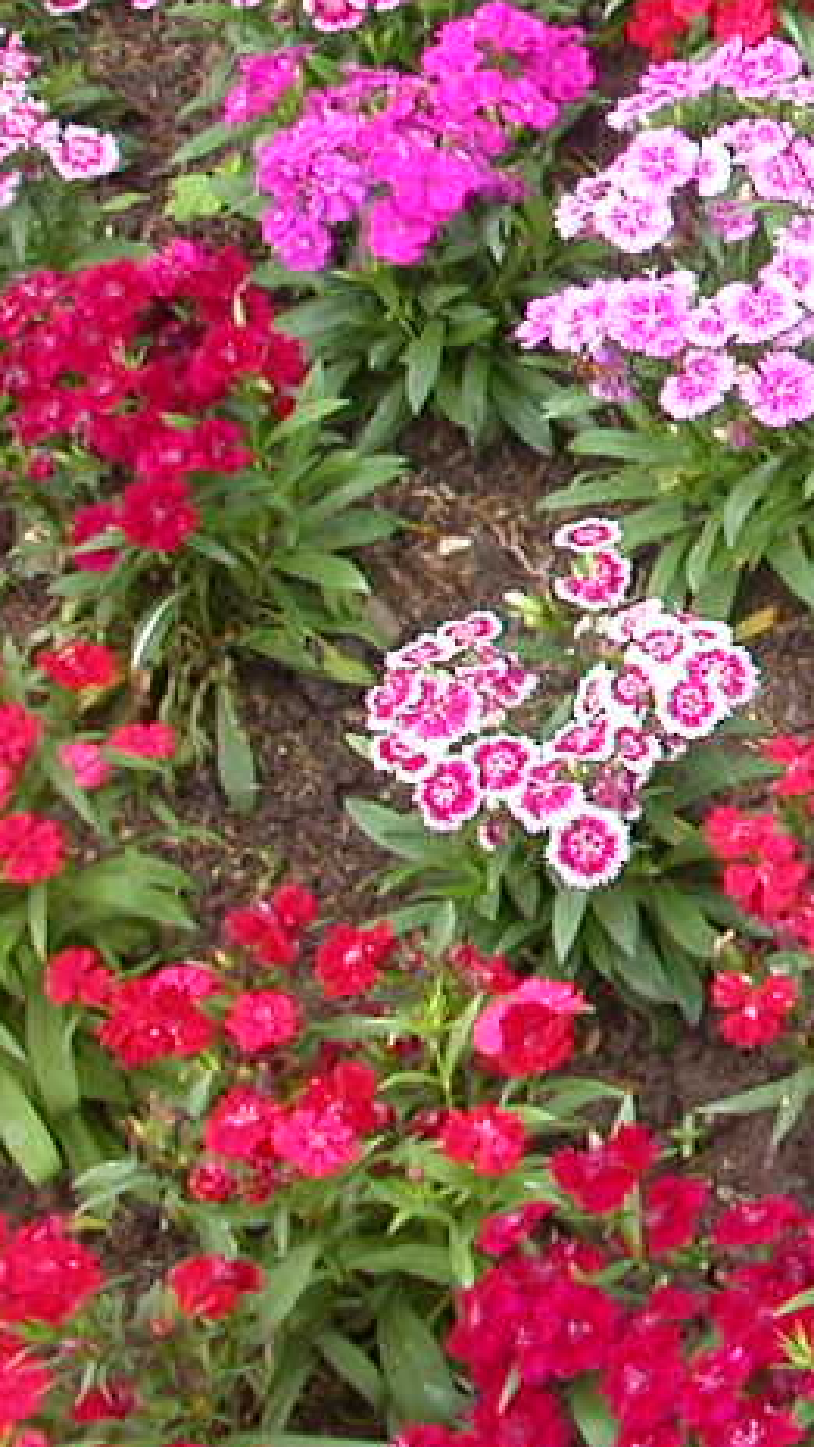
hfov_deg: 12.9
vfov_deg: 23.8
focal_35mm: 89
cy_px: 521
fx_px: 3415
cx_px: 1223
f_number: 2.7
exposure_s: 1/75.4
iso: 100
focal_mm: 5.6
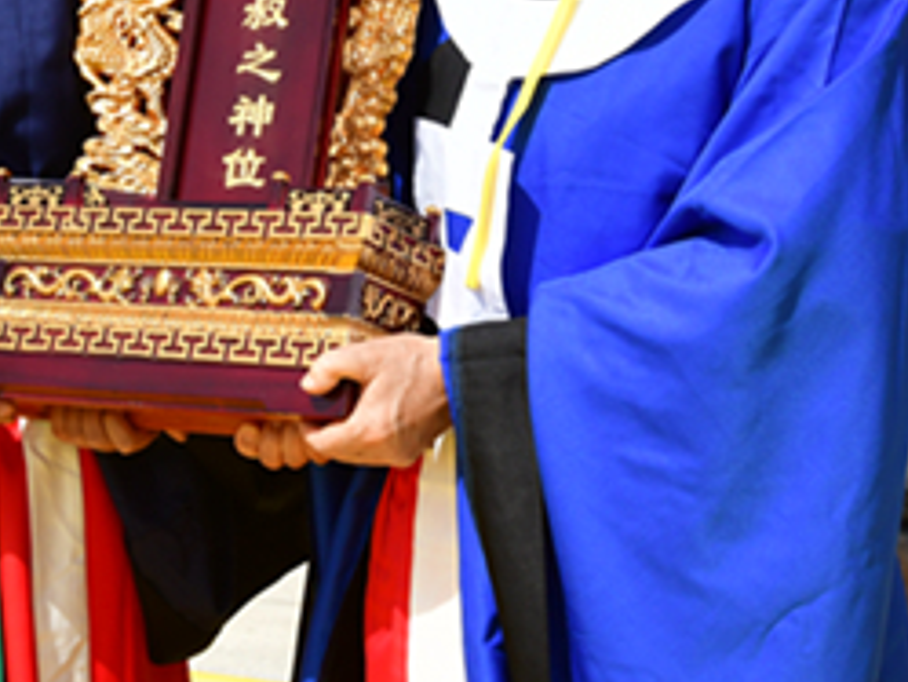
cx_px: 314
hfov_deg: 18.2
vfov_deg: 13.6
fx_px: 2834
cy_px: 129
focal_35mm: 108
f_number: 10
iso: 320
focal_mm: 35
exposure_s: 1/400
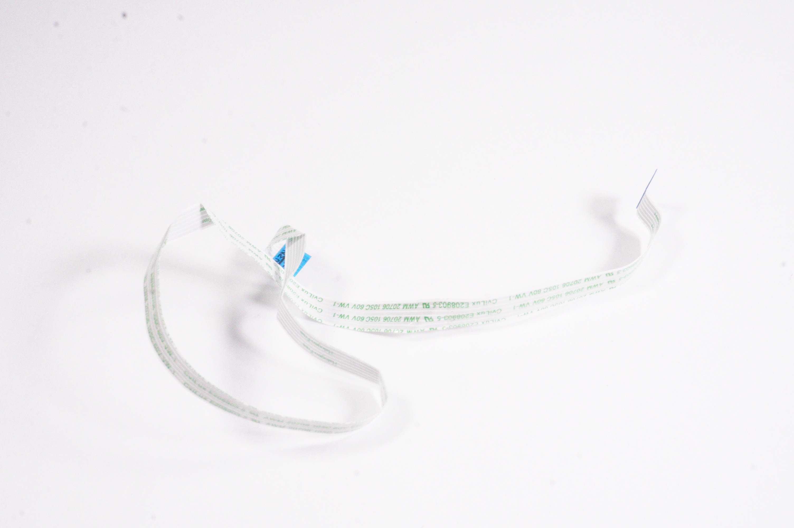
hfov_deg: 38.9
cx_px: 397
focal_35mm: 51
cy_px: 264
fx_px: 1124
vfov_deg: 26.4
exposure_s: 1/320
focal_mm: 34
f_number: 22
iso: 12800
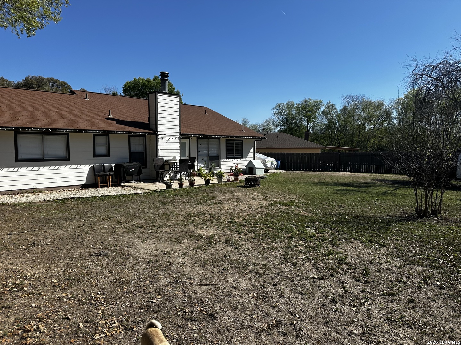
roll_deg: -0.1
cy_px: 172
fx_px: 320
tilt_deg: -5.0
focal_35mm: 24
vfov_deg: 56.8
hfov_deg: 71.6
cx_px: 230
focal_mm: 6.86
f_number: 1.78
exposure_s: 1/4762
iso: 80
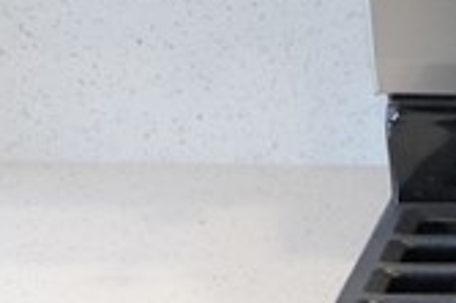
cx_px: 931
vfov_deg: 8.1
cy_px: 729
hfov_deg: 11.7
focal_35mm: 156
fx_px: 1974
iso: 2500
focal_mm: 16
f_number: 4
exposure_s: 1/160
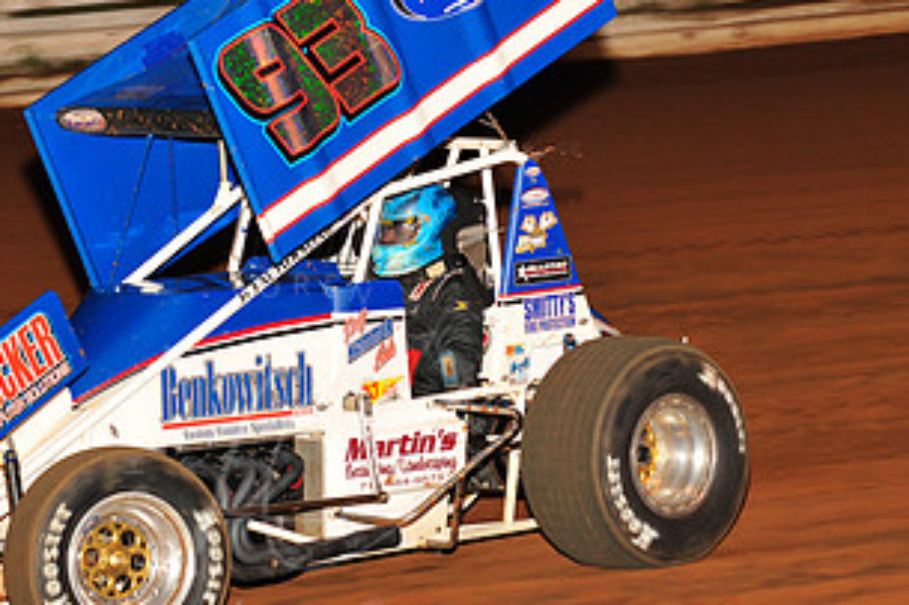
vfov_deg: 7.2
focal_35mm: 190
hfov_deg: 10.8
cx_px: 301
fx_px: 4795
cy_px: 179
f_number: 6.3
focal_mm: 100
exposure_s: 1/320
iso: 800
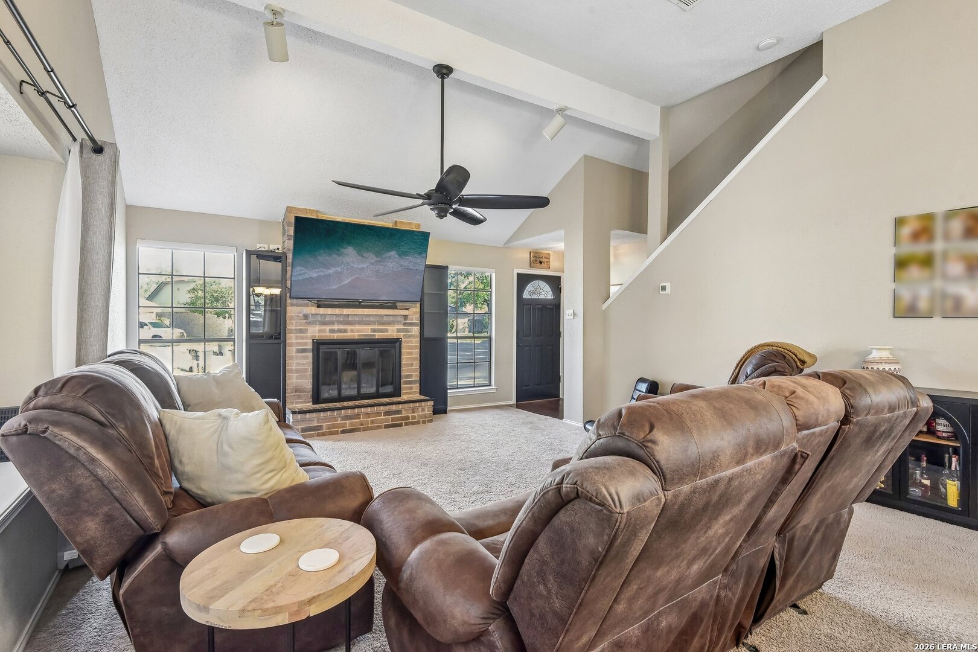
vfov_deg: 70.4
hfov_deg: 93.3
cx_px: 489
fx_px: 462
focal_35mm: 17
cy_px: 326
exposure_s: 1/15
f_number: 8
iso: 3600
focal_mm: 17
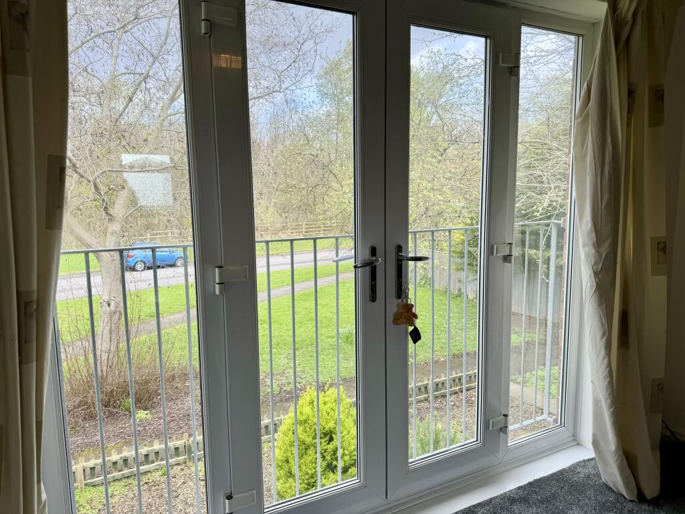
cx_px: 342
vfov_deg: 56.8
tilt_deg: -8.0
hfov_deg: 71.6
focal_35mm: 24
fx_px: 475
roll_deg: +0.6
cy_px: 257
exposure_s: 1/460
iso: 80
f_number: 1.78
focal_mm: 6.86
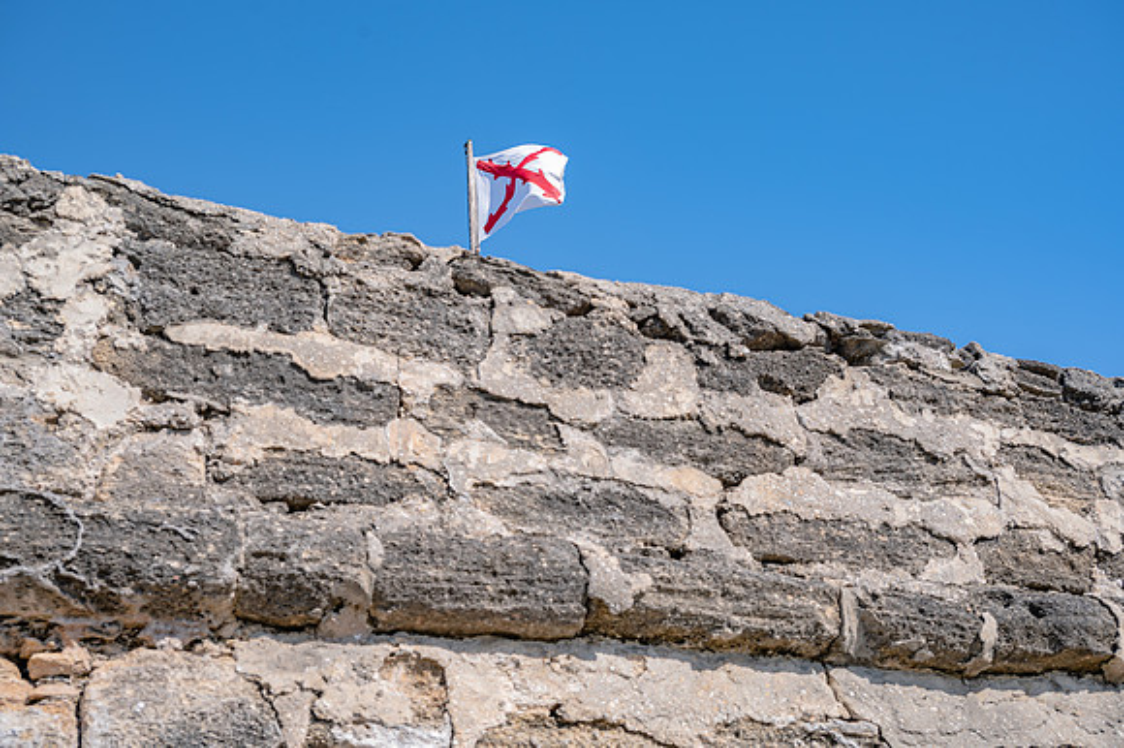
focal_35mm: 39
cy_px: 374
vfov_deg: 34.2
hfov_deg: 49.6
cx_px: 562
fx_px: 1217
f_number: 5.6
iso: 100
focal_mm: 39
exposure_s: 1/200
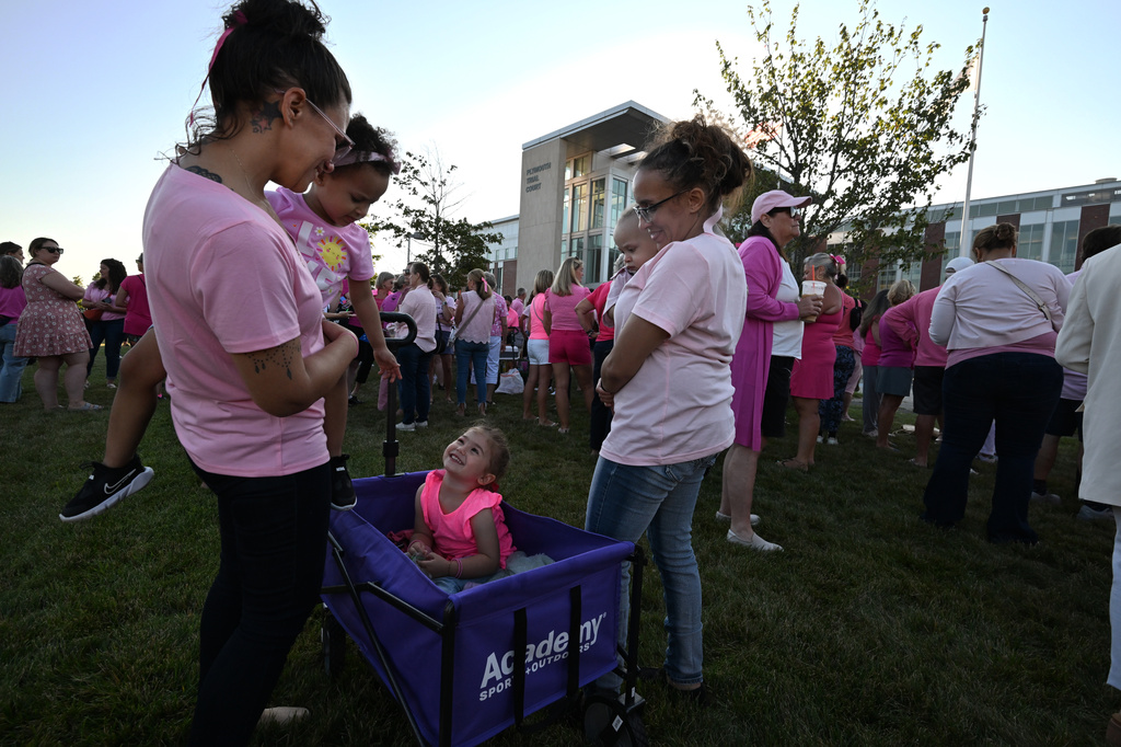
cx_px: 560
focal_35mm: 17
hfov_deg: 93.3
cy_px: 374
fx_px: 529
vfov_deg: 70.4
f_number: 10
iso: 900
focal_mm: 17
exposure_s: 1/400
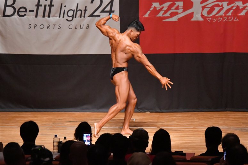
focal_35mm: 225
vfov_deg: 6.1
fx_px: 1549
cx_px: 124
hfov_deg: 9.2
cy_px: 82
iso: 12800
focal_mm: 150
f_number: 5.6
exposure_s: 1/400
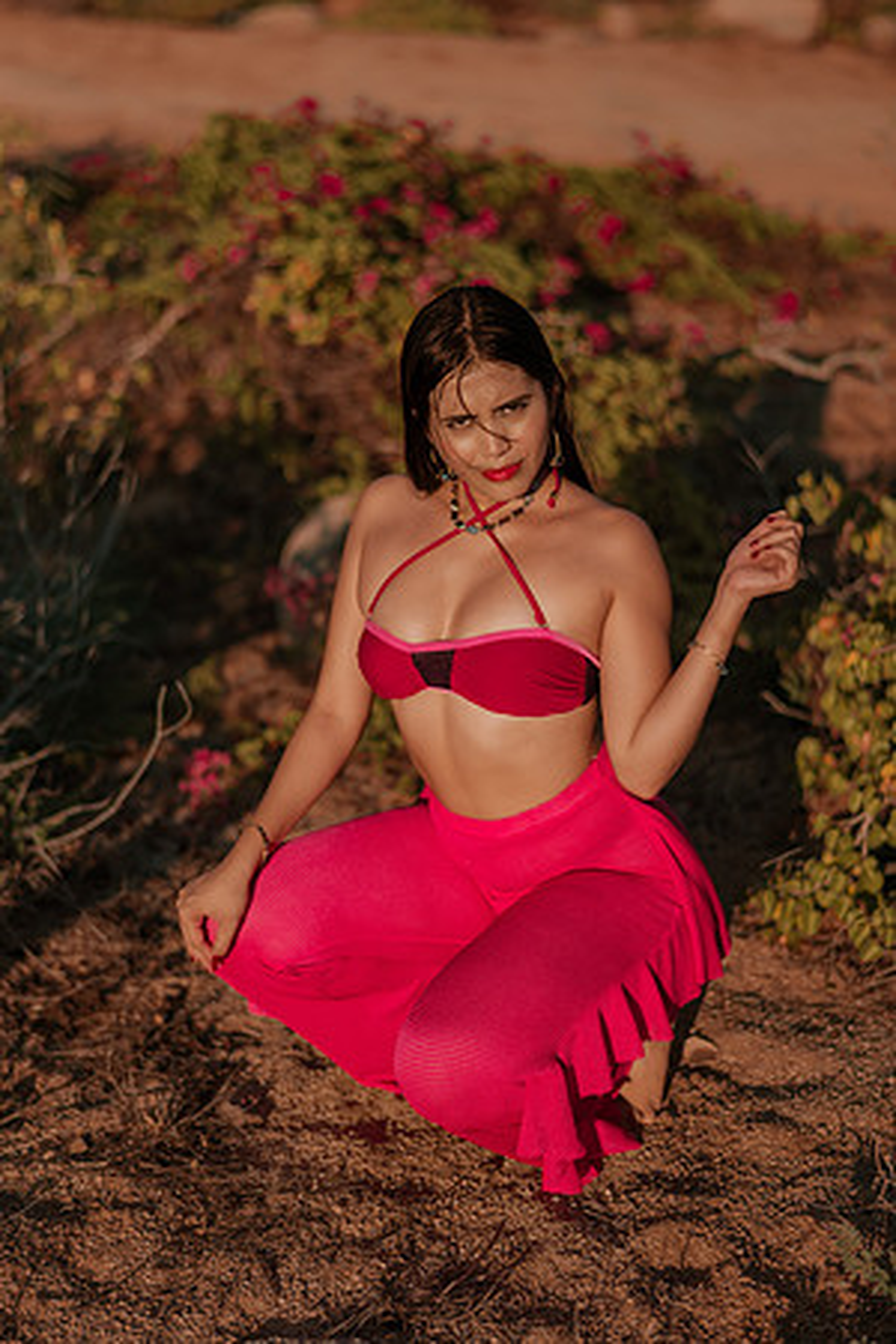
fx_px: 2165
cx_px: 448
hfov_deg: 23.4
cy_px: 672
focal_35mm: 58
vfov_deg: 34.5
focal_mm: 58
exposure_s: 1/5000
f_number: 1.8
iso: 50
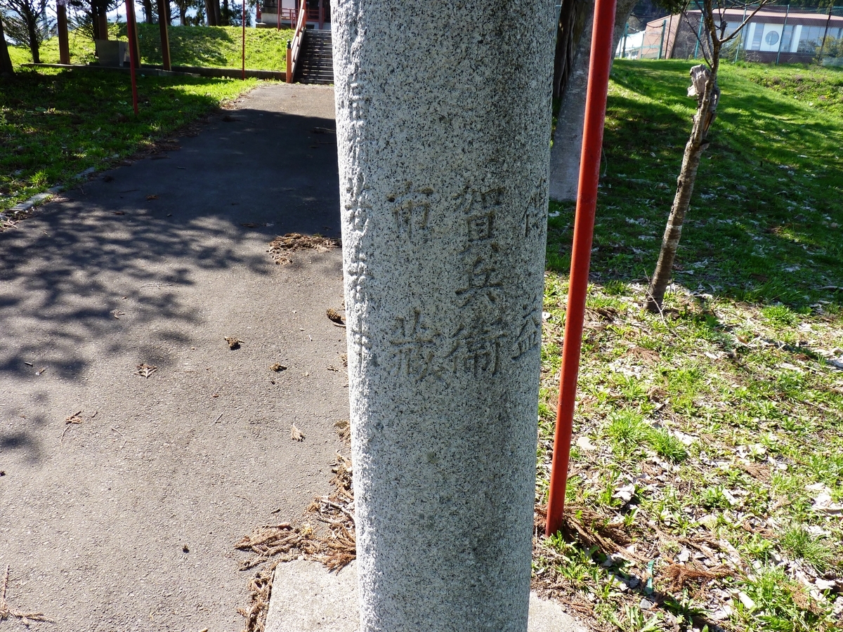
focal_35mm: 27
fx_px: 658
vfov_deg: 51.4
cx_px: 422
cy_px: 316
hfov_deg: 65.3
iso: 80
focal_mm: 4.8
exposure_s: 1/160
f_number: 4
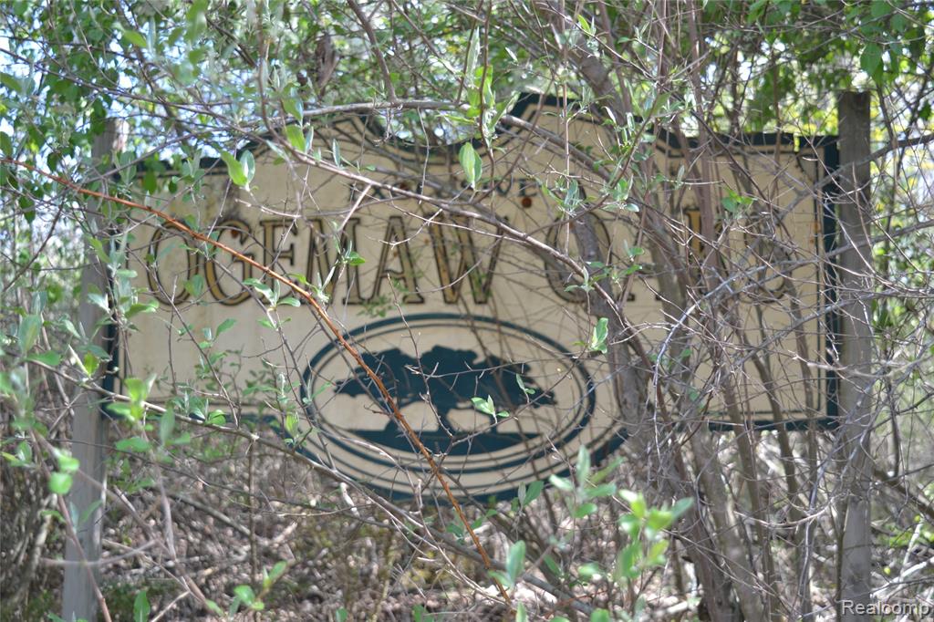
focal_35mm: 51
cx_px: 467
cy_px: 311
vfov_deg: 26.5
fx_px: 1323
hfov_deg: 38.9
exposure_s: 1/125
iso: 220
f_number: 4.5
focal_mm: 34
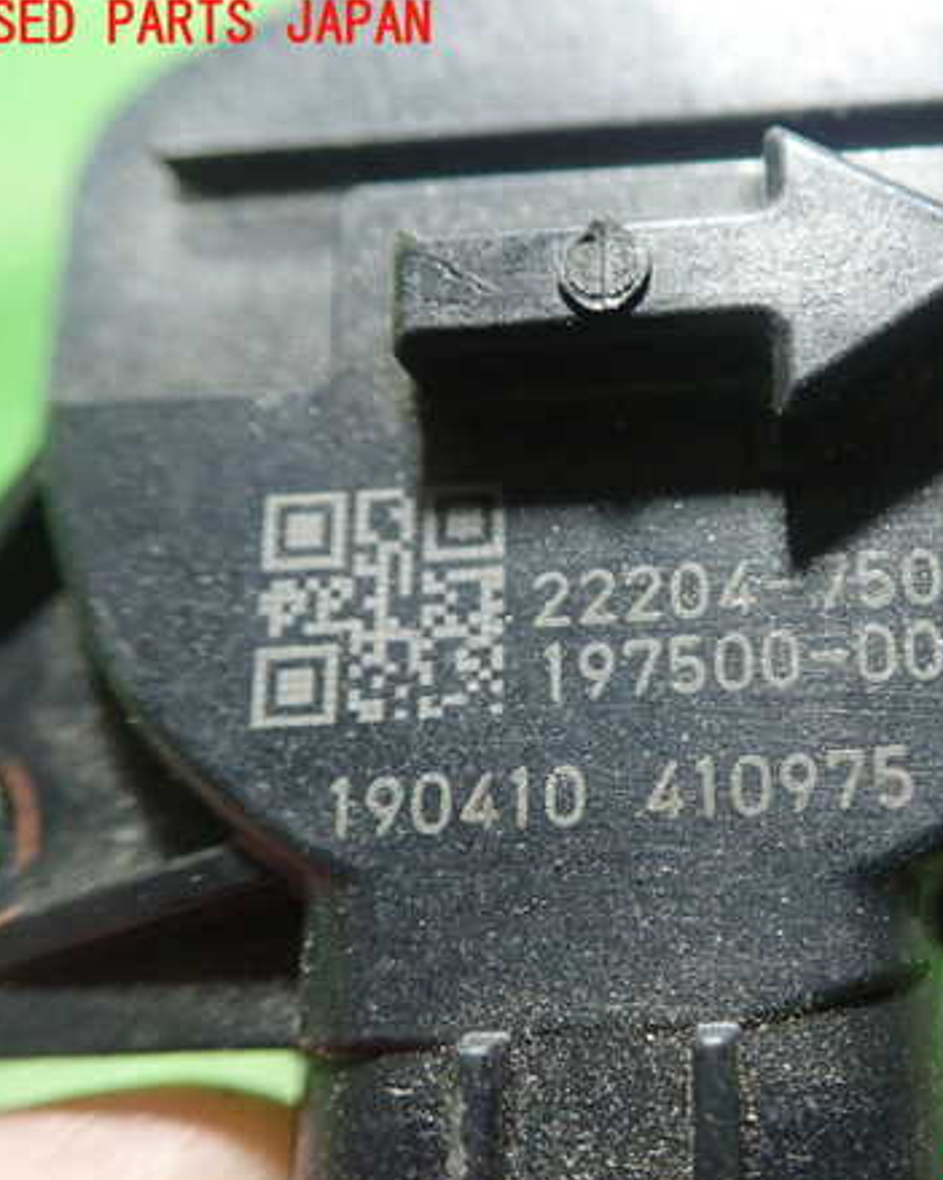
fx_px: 1396
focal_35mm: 40
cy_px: 597
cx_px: 750
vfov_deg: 45.8
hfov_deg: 36.1
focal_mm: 5.5
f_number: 2.3
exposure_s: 1/60
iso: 800
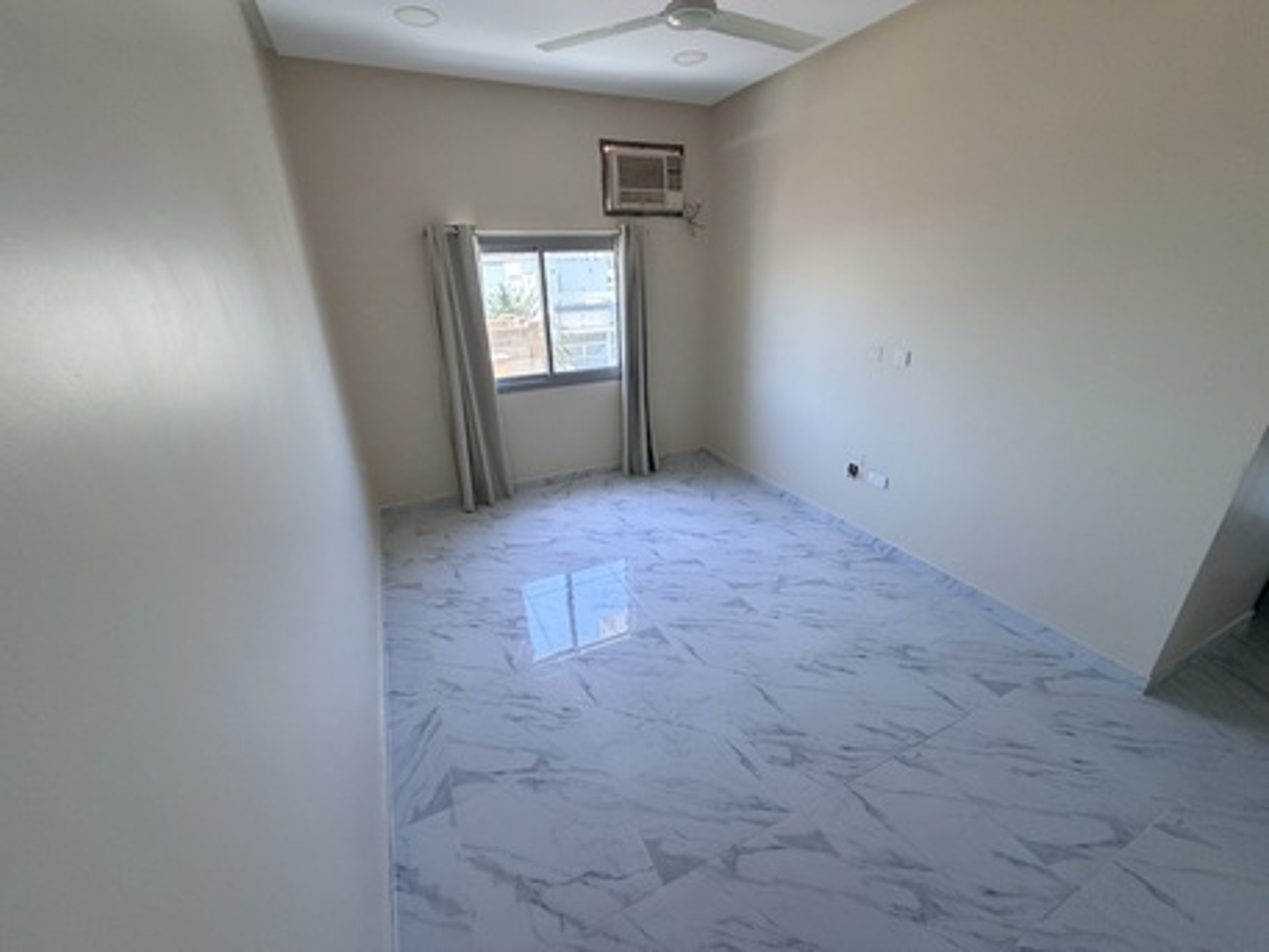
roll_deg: +1.6
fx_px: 513
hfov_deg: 102.0
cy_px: 476
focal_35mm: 14
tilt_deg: -21.2
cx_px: 634
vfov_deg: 85.7
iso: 320
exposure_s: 1/121
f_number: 2.2
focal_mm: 2.22
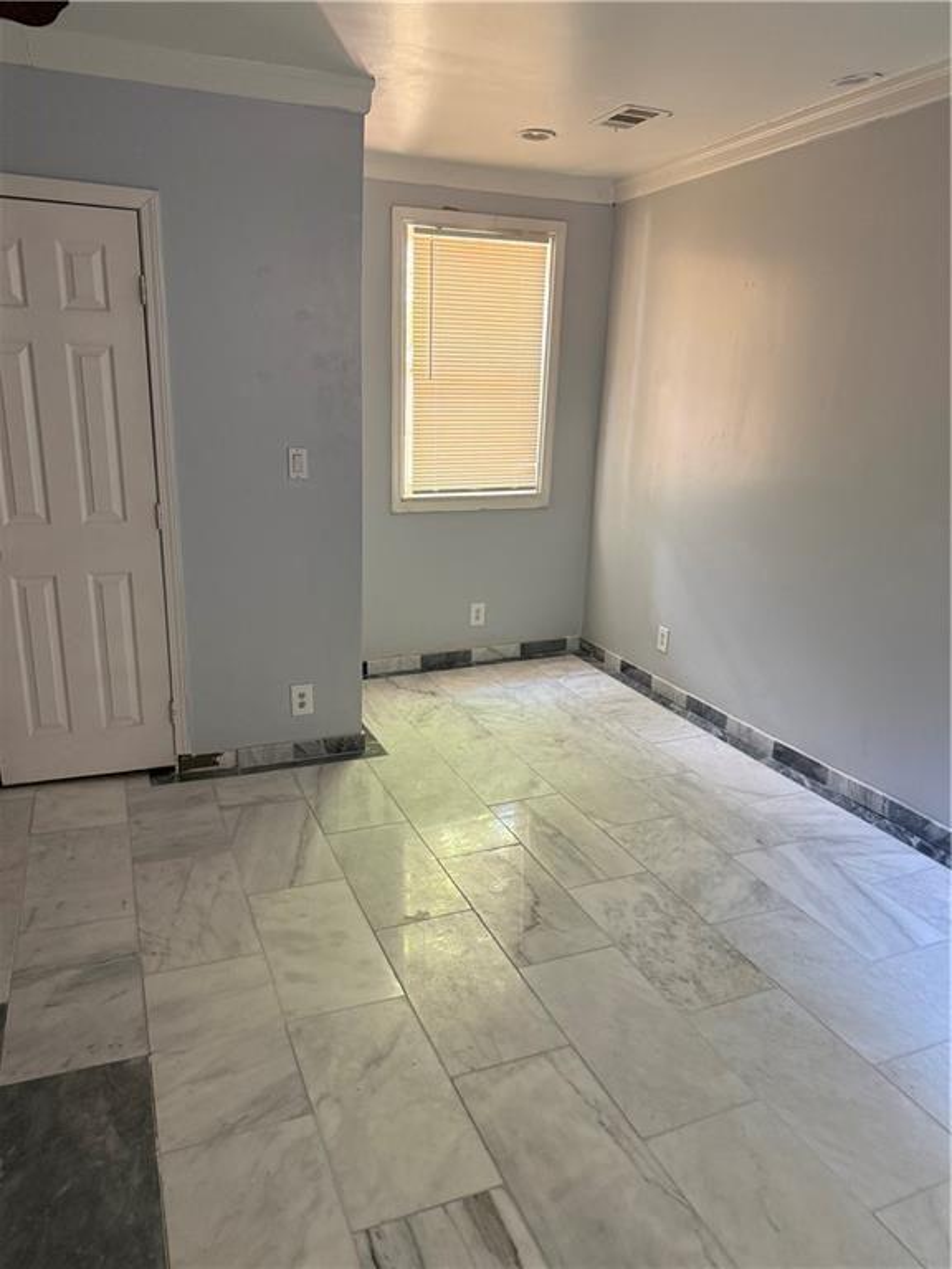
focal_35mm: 24
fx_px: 880
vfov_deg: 71.6
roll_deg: -1.6
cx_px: 476
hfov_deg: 56.8
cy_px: 634
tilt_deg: -16.3
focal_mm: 6.76
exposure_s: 1/60
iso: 400
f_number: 1.78
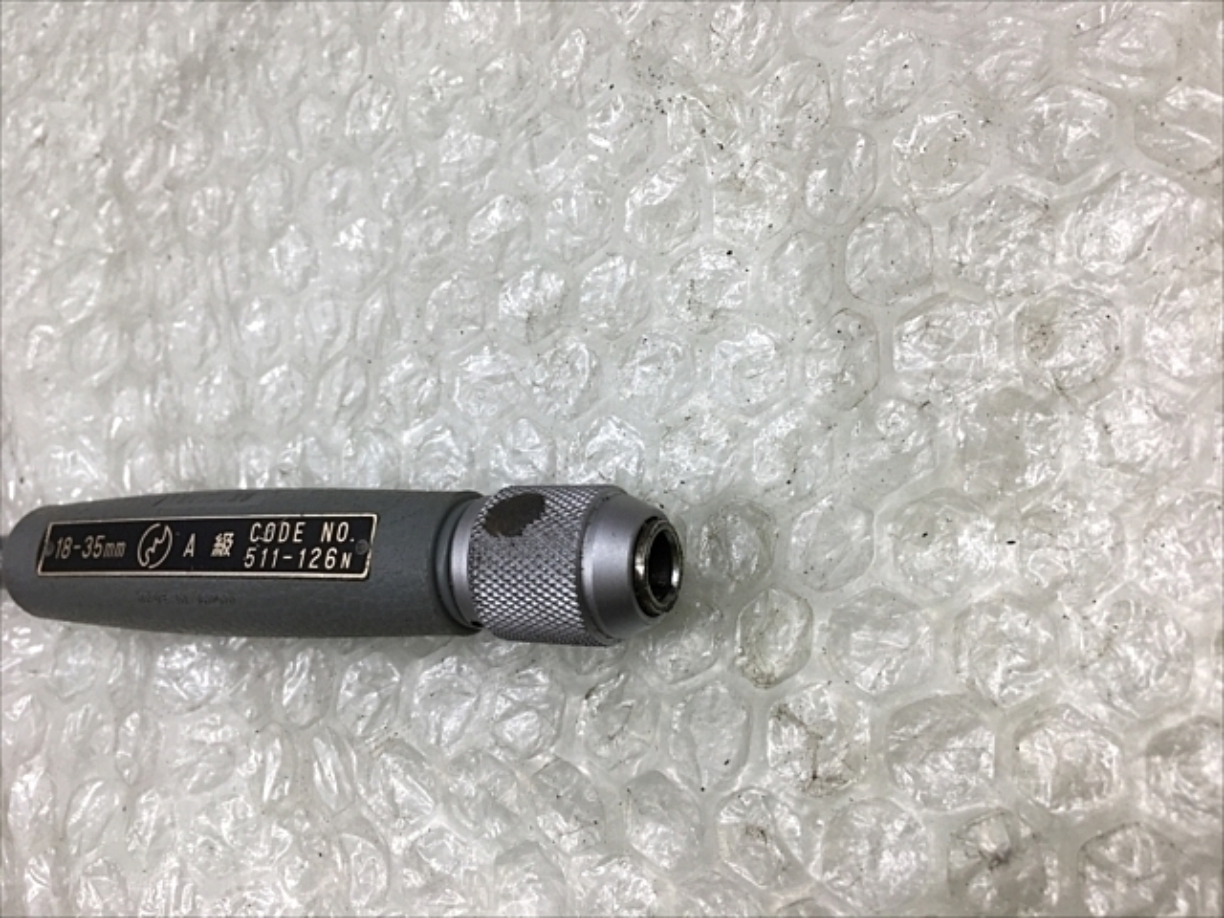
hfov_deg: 61.7
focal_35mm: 29
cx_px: 612
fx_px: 1025
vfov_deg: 48.2
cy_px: 459
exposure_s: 1/120
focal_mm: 4.15
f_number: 2.2
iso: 32
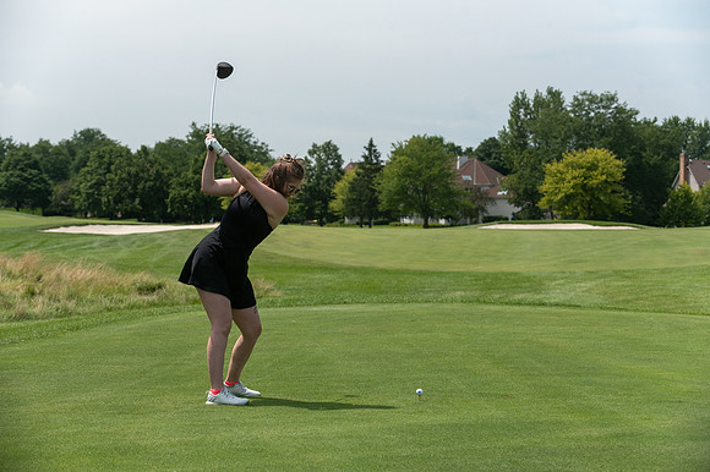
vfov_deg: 15.2
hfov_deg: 22.6
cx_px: 355
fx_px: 1776
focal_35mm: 90
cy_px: 236
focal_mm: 90
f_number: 5
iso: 250
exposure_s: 1/2500
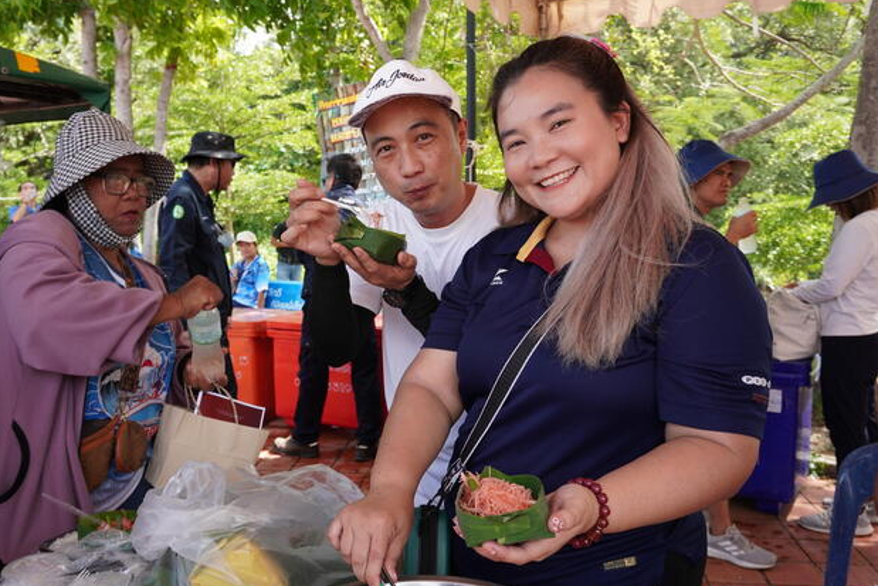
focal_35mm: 31
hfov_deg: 60.3
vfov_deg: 42.3
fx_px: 756
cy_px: 296
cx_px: 426
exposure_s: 1/160
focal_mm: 20
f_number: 5.6
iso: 250
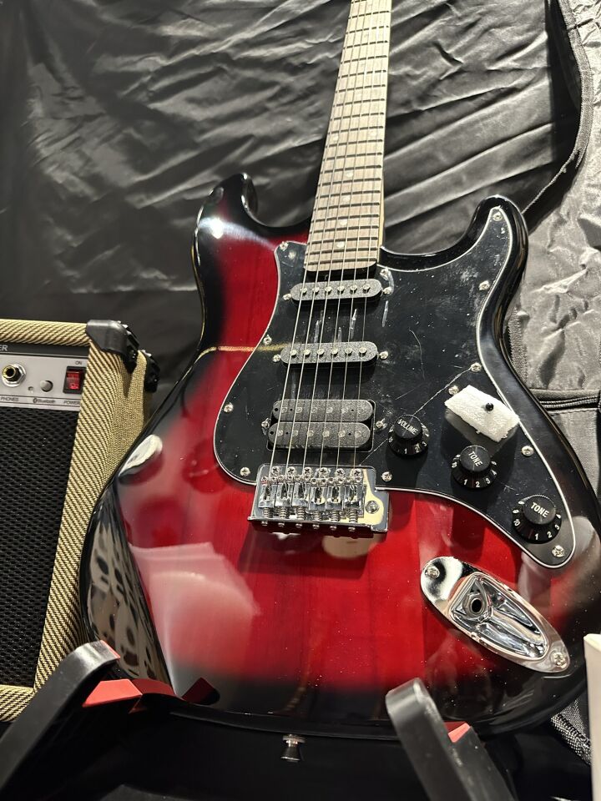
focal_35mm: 24
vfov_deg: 71.6
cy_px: 400
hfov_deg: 56.8
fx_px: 556
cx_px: 300
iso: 800
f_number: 1.78
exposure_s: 1/50
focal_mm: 6.86
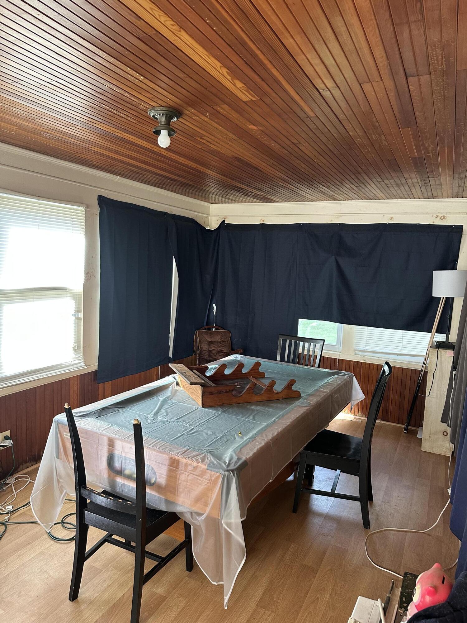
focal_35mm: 24
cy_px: 312
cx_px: 234
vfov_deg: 71.6
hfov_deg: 56.8
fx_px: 432
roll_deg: -3.4
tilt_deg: -6.8
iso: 250
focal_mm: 6.86
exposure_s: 1/121
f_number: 1.78
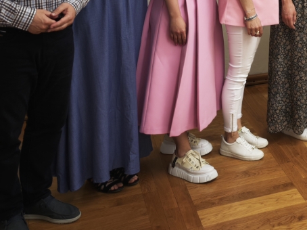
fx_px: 647
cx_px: 355
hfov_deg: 24.5
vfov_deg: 18.2
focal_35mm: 73
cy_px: -100
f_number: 1.63
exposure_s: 1/100
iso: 400
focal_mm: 8.72
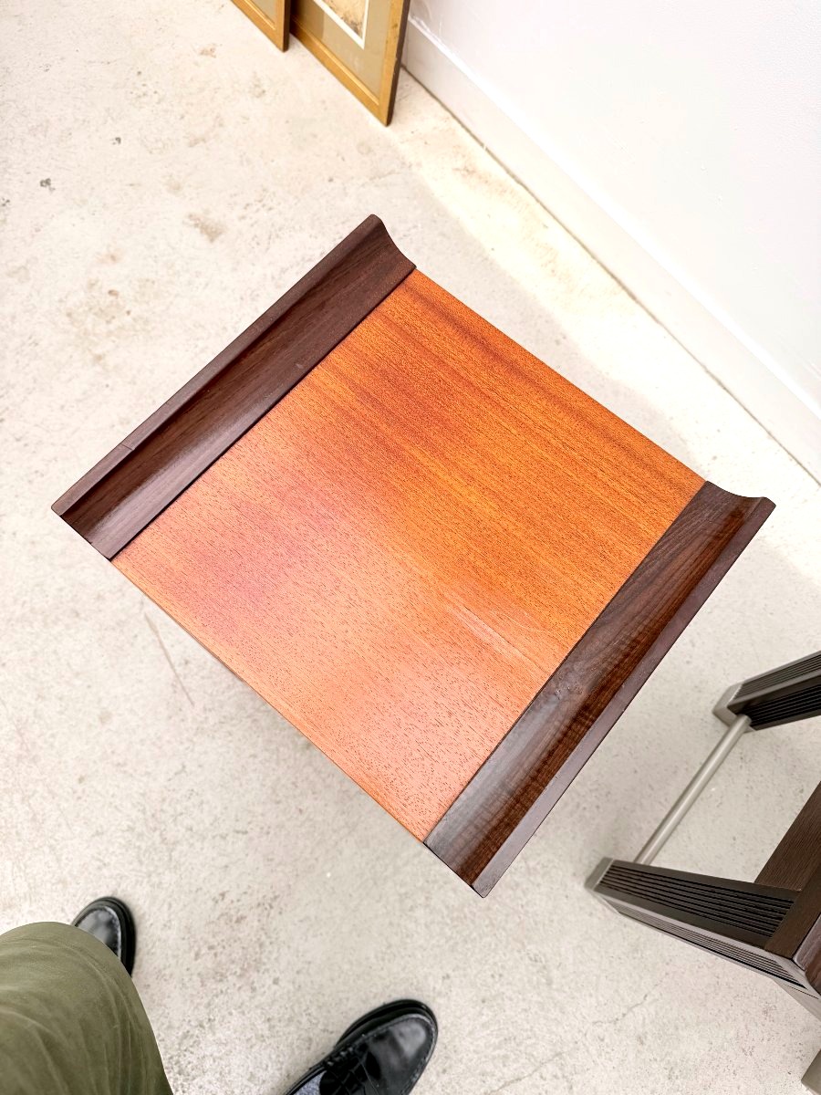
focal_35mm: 24
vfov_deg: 71.6
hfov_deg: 56.8
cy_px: 548
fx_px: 759
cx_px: 410
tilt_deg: -71.0
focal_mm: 6.76
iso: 80
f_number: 1.78
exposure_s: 1/1337
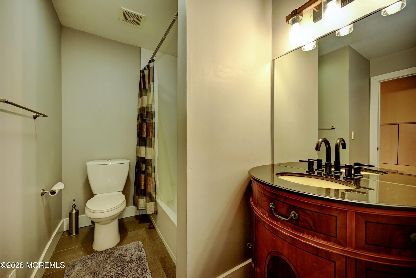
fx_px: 162
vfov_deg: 81.2
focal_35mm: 14
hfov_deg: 104.3
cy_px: 139
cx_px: 208
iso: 640
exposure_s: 1/125
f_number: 5.6
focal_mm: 14
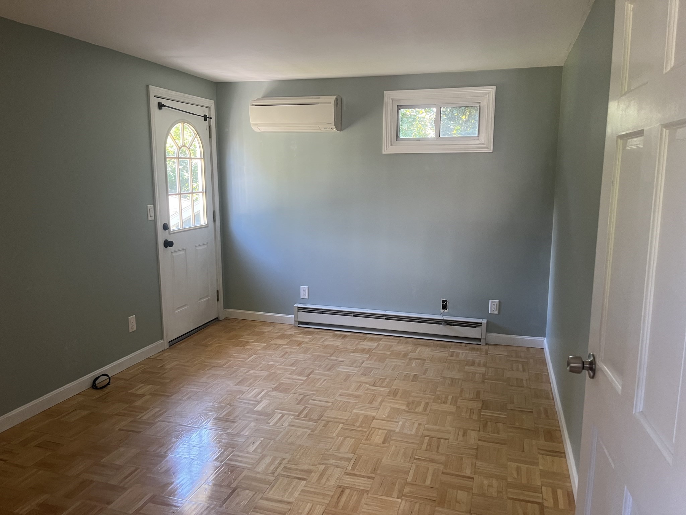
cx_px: 343
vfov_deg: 53.1
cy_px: 258
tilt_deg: -9.7
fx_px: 515
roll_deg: +0.4
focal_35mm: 26
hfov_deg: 67.3
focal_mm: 5.1
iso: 125
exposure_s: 1/60
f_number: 1.6
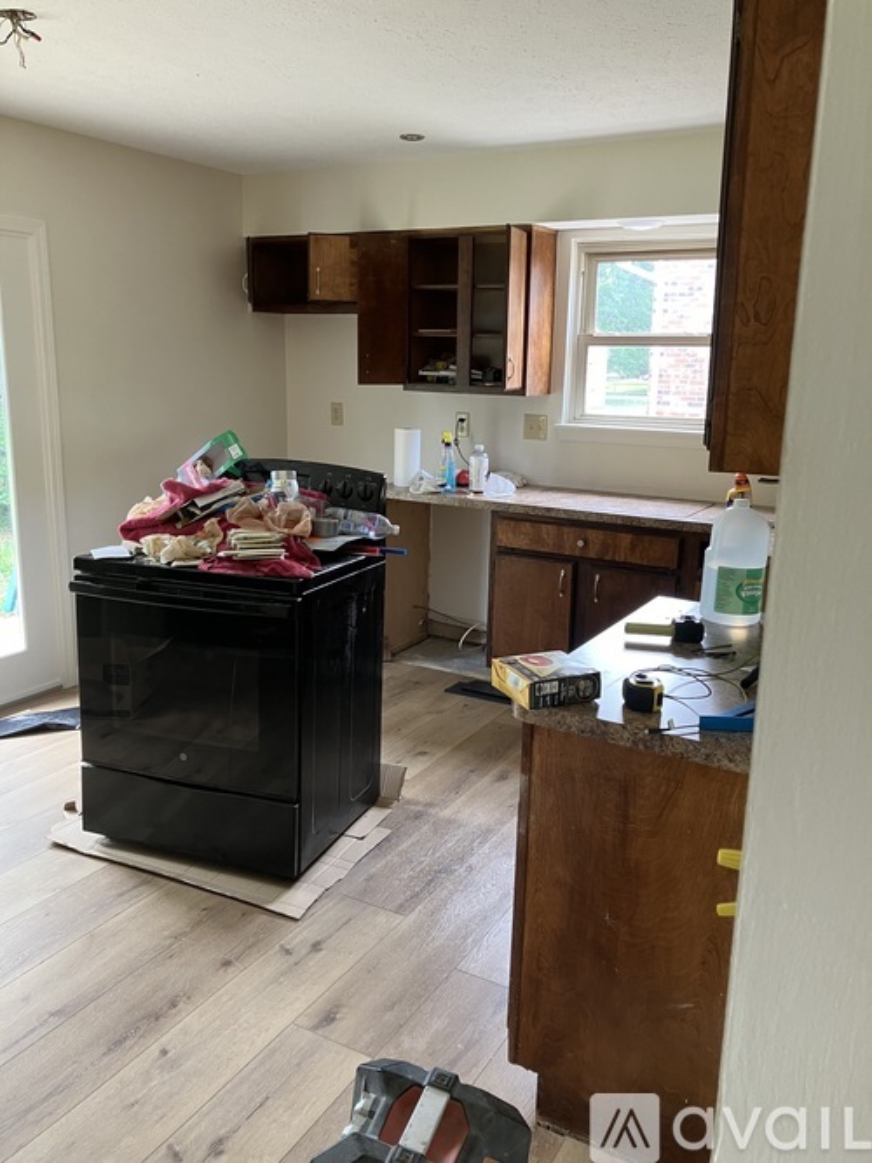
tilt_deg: -12.3
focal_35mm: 28
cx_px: 436
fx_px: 941
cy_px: 582
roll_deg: +0.2
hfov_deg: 49.7
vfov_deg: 63.5
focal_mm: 3.99
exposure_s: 1/60
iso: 100
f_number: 1.8
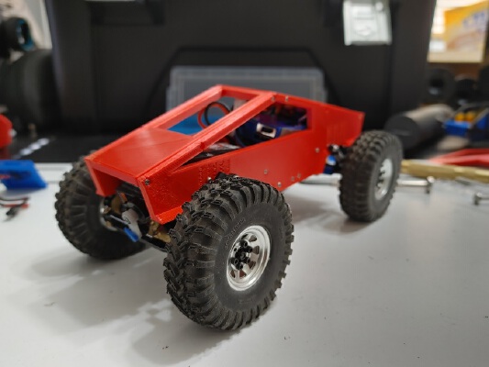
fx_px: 367
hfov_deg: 67.3
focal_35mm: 26
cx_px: 244
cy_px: 184
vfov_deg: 53.1
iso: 100
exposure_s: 1/40
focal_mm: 5.58
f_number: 1.8
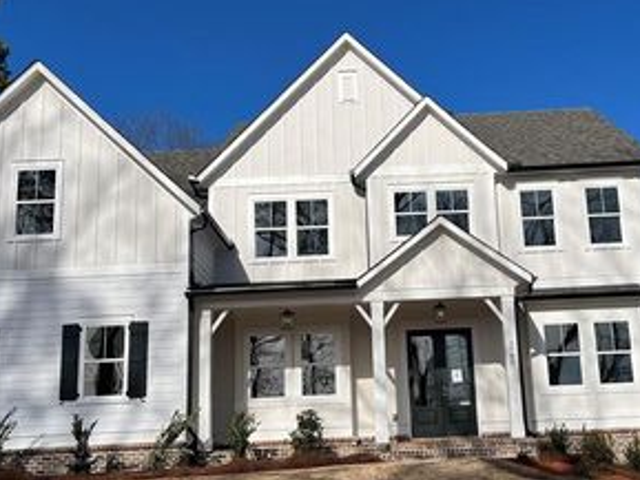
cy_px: 260
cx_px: 390
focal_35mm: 45
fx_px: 832
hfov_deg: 41.8
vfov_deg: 32.2
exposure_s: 1/6897
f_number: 1.6
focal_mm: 5.1
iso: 50
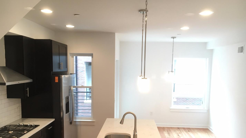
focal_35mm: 32
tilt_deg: -4.9
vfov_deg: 36.4
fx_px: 209
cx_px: 124
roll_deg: -0.1
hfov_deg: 61.0
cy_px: 90
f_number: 2.2
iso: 64
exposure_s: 1/30
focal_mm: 4.15
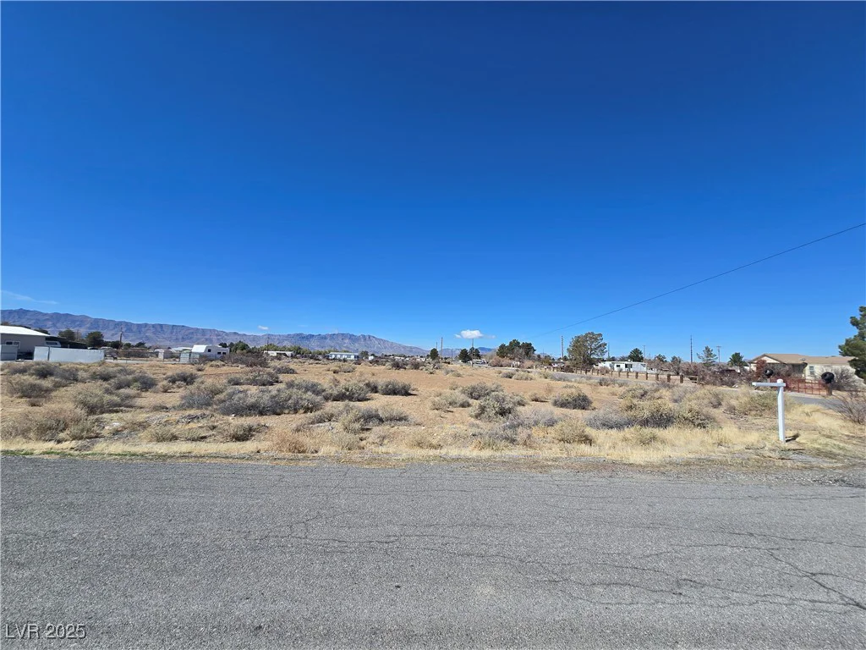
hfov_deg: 106.2
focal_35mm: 13
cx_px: 433
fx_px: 325
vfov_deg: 89.9
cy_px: 325
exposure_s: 1/3246
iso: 50
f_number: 2.2
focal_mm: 2.2
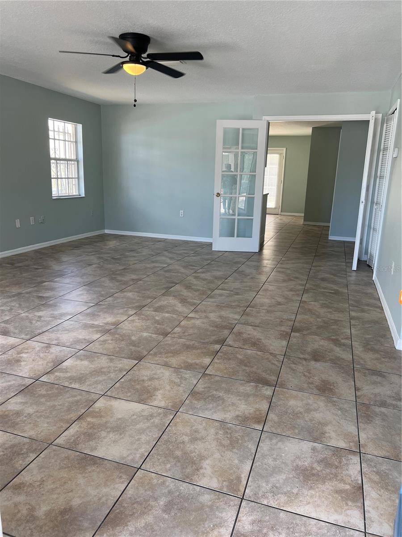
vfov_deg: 67.3
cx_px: 201
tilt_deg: -14.4
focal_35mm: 26
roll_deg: -1.3
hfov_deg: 53.1
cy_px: 268
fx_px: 403
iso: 64
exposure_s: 1/136
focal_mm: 5.7
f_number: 1.5
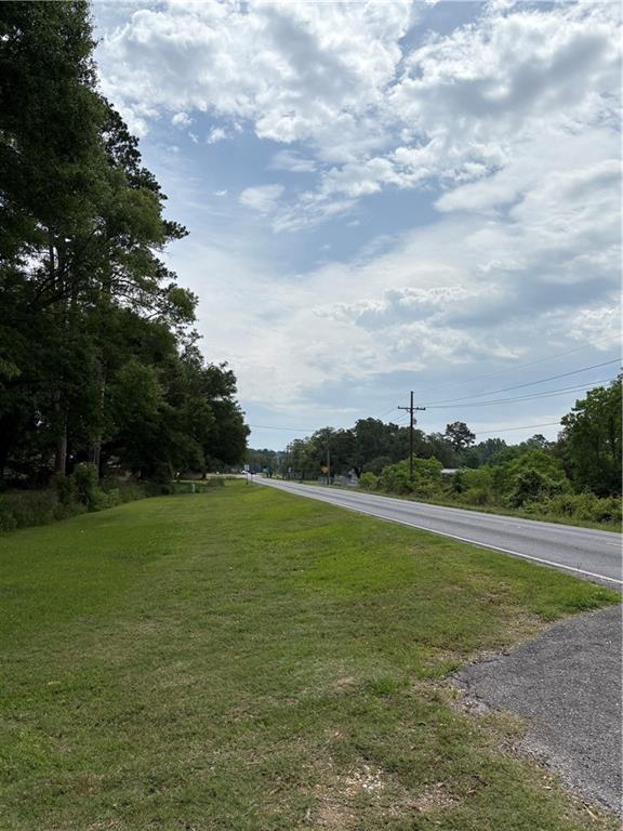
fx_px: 624
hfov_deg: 53.1
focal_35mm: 26
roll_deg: +0.8
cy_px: 416
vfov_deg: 67.3
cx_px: 312
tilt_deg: +4.8
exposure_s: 1/11905
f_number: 1.6
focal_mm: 5.96
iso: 50
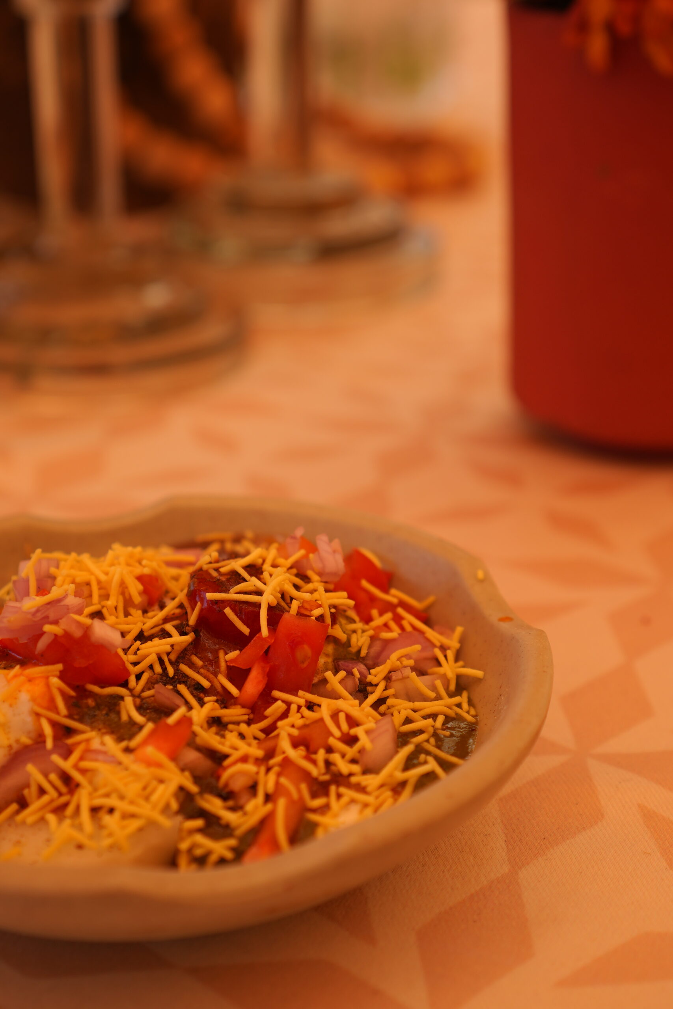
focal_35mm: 52
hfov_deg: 26.0
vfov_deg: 38.2
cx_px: 336
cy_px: 504
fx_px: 1458
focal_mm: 35
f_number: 5
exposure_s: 1/400
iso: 100
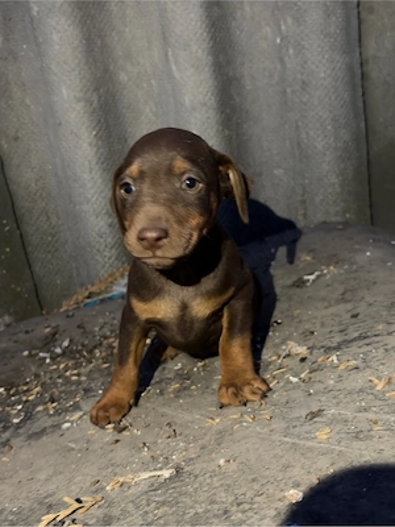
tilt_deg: -20.6
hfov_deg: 40.7
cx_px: 198
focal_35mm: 35
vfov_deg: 52.6
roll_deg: +9.3
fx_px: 533
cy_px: 264
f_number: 1.6
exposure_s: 1/16
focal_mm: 5.96
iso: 400
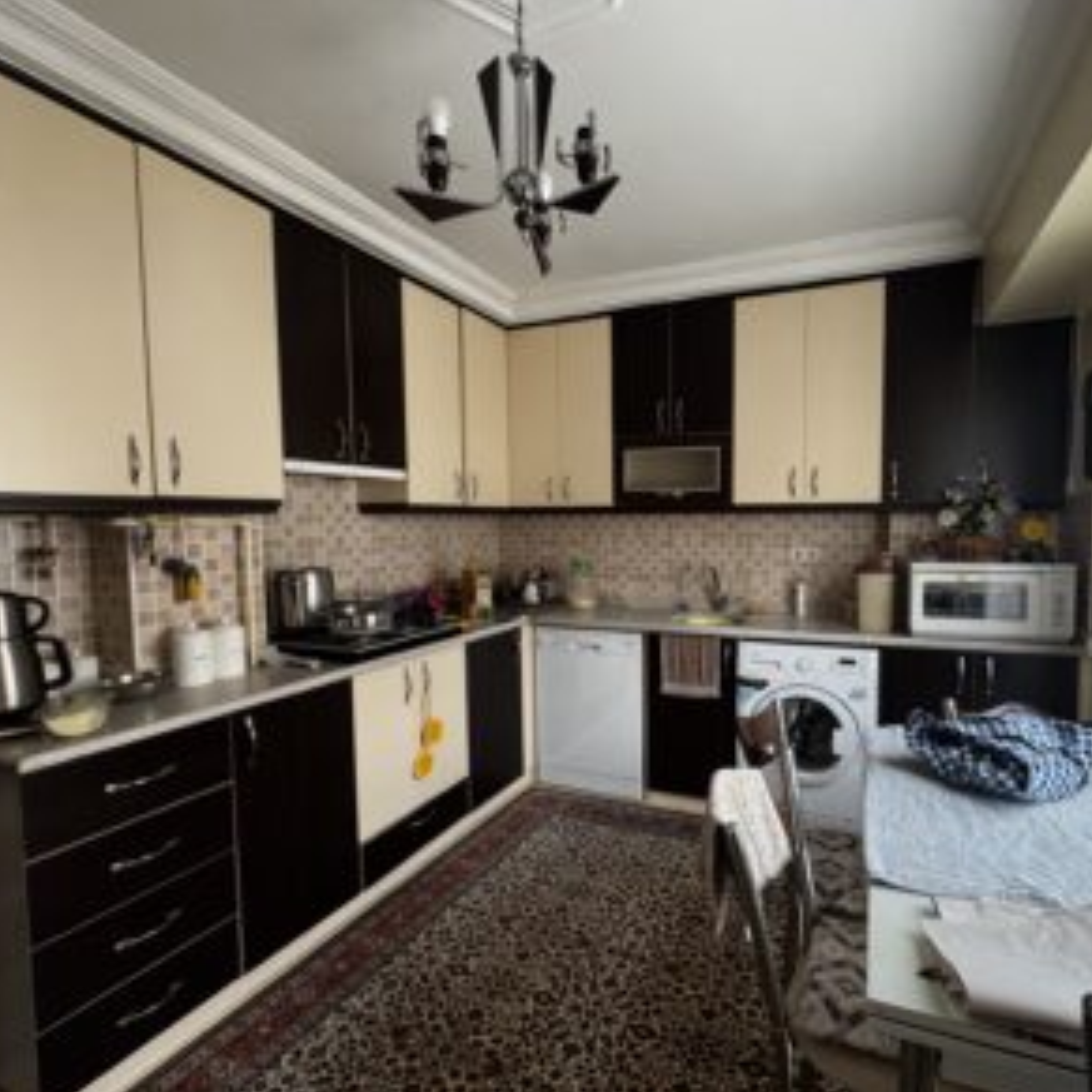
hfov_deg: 83.2
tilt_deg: -3.4
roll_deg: +1.1
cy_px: 559
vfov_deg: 84.0
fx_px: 607
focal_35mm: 17
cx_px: 642
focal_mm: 2.22
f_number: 2.2
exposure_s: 1/73
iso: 320
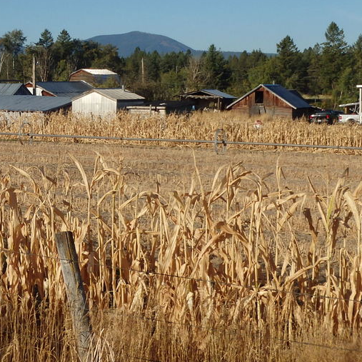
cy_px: 99
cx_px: 15
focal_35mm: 75
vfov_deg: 22.9
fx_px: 887
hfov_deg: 22.3
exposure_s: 1/125
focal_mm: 7.7
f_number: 14
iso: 160
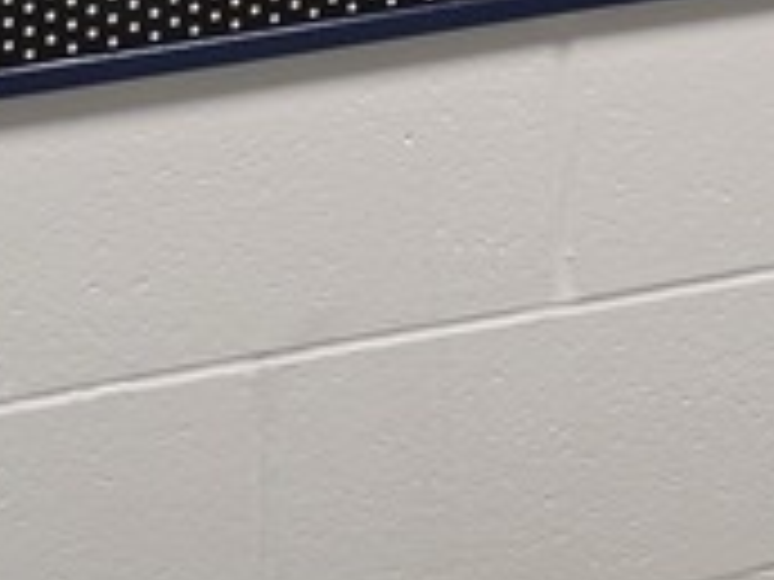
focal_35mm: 137
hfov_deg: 14.3
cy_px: -949
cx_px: 580
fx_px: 3063
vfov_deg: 9.3
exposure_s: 1/120
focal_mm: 6.3
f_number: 1.7
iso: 400
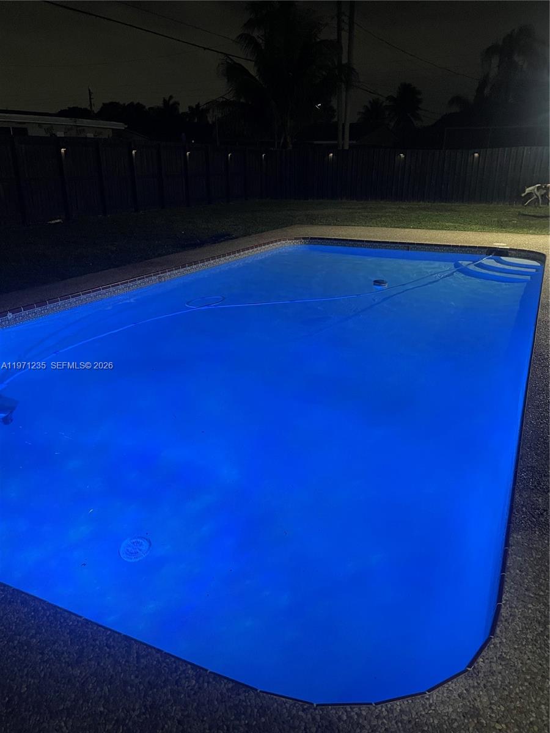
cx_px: 275
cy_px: 366
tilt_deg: -21.0
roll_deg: +0.8
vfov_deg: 67.3
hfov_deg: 53.1
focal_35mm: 26
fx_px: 551
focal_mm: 4.2
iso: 500
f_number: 1.6
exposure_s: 1/30
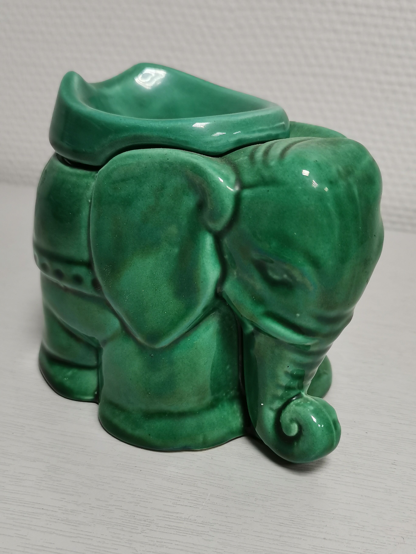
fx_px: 641
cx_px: 208
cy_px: 277
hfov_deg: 36.0
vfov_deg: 46.8
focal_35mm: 40
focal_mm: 5.58
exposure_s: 1/100
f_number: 1.8
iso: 160
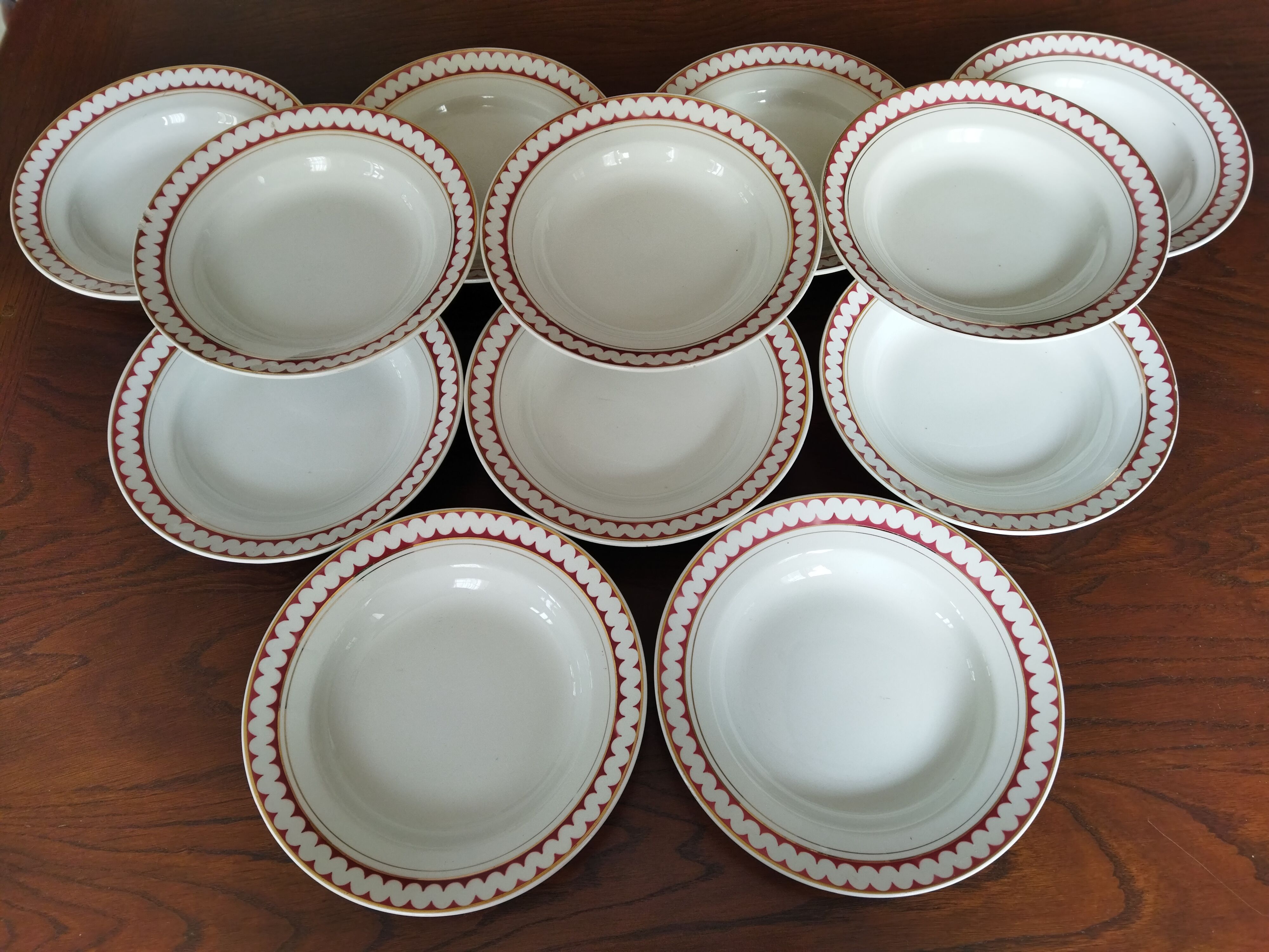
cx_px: 634
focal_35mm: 27
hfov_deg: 65.3
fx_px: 990
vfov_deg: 51.4
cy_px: 476
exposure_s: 1/107
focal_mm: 4.71
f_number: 1.79
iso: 100
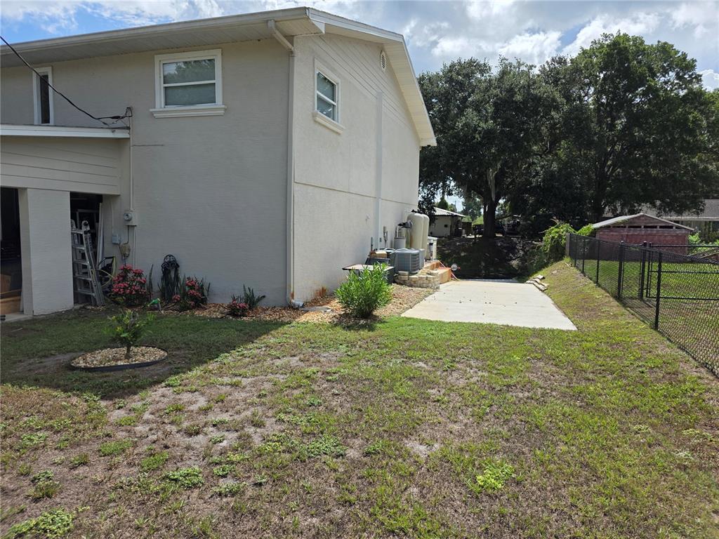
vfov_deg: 58.9
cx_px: 360
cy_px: 270
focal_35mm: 23
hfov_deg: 73.9
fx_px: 478
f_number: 1.7
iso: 80
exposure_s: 1/6150
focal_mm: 6.3
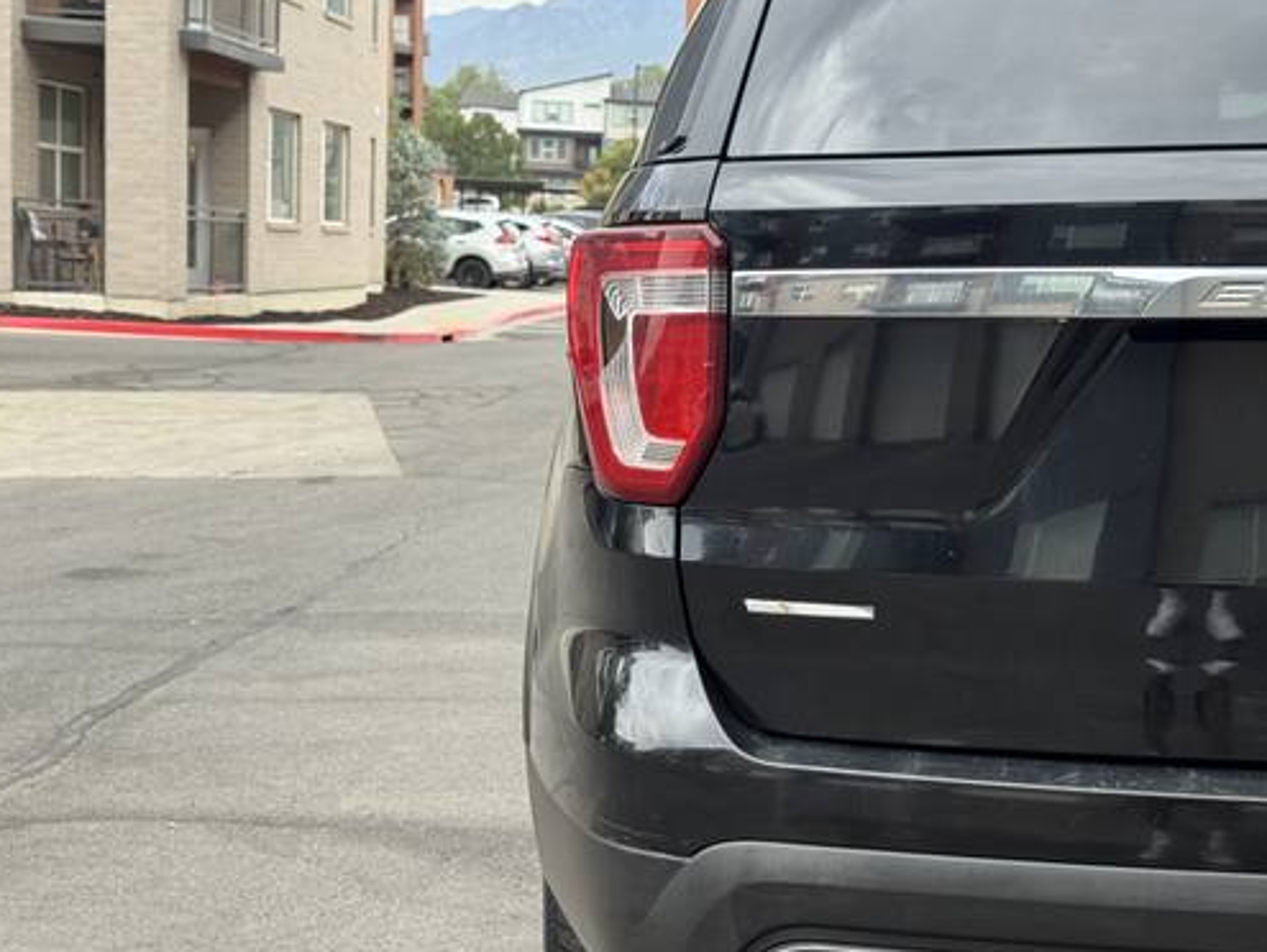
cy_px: 507
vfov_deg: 23.7
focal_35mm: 62
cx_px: 747
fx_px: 2271
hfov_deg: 31.1
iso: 64
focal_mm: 6.76
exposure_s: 1/633
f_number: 1.78
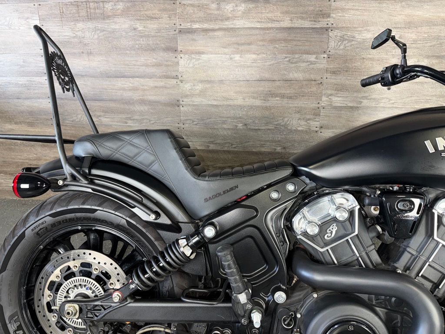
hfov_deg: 71.6
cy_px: 167
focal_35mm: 24
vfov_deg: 56.8
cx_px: 222
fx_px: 309
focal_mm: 6.76
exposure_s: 1/22
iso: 64
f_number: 1.78
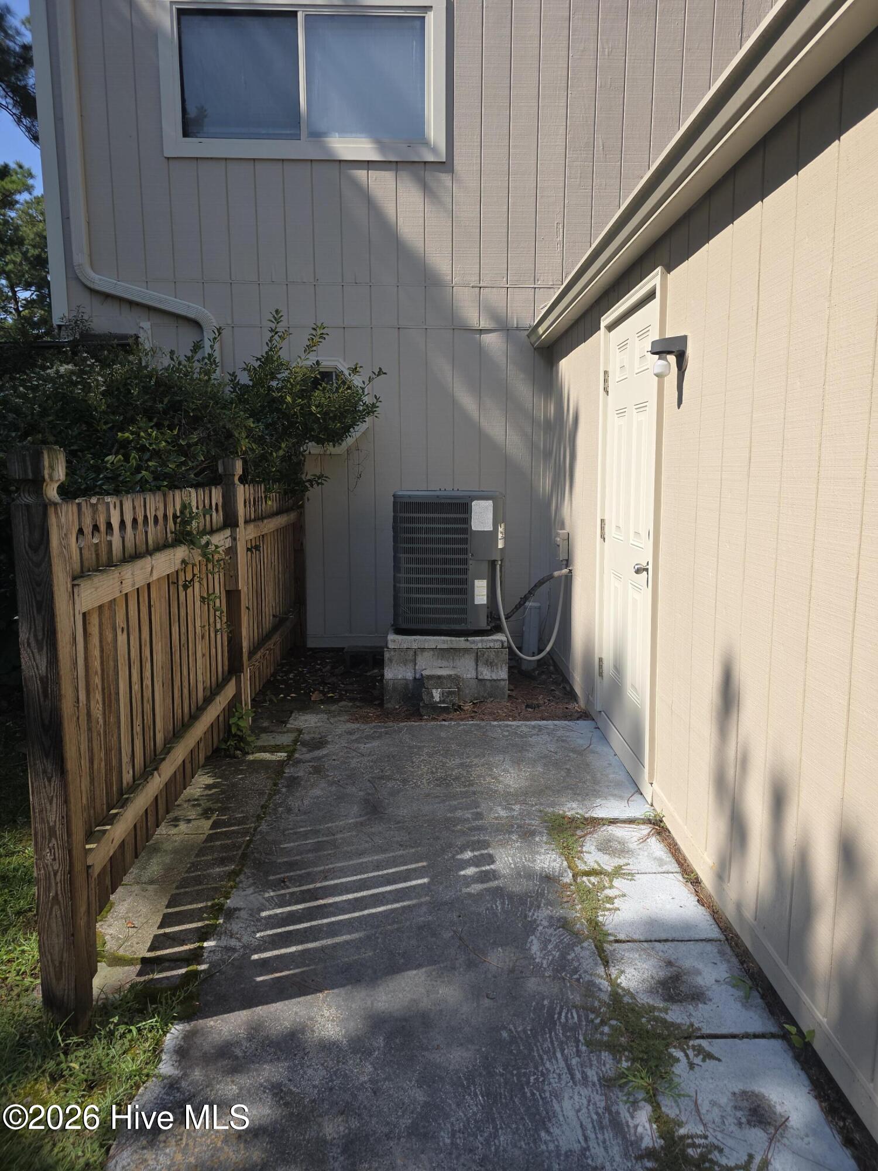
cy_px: 586
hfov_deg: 58.9
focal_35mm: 23
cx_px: 439
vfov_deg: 73.9
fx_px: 778
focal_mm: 6.3
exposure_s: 1/629
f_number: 1.7
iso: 12
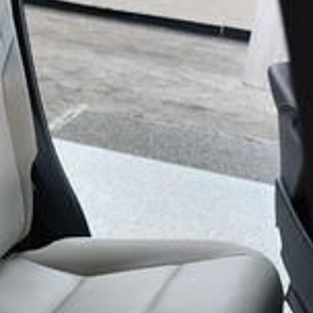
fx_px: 1095
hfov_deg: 15.3
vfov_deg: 16.2
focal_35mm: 107
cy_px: 241
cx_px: -117
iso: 1800
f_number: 3.5
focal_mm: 20
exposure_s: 1/125
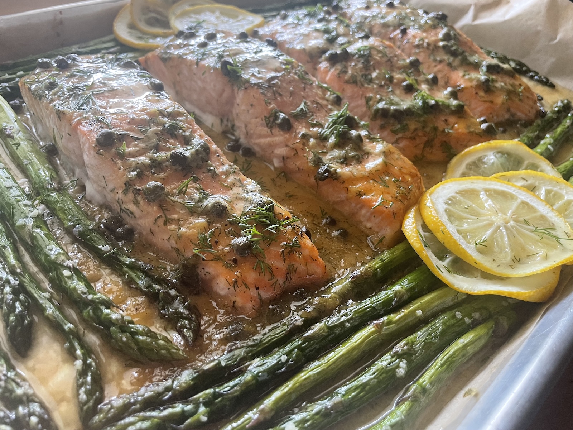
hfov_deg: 67.3
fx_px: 430
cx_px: 286
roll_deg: -9.1
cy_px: 215
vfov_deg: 53.1
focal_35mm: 26
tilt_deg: -42.0
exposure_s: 1/60
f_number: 1.6
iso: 200
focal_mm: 4.2
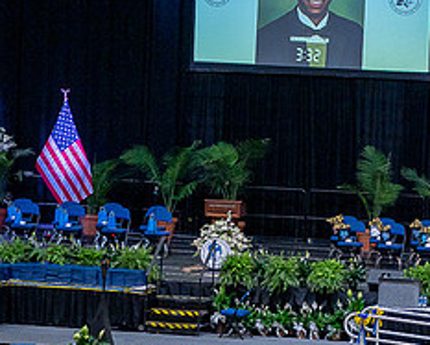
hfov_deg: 6.9
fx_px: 3568
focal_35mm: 280
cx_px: 282
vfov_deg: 5.5
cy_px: 242
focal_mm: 120
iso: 1250
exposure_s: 1/250
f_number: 4.8
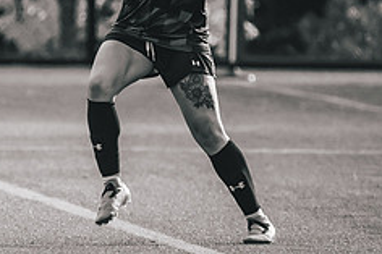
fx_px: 16276
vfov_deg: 0.9
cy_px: 31
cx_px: 106
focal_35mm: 1535
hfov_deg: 1.3
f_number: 6.3
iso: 800
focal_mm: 400
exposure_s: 1/1000
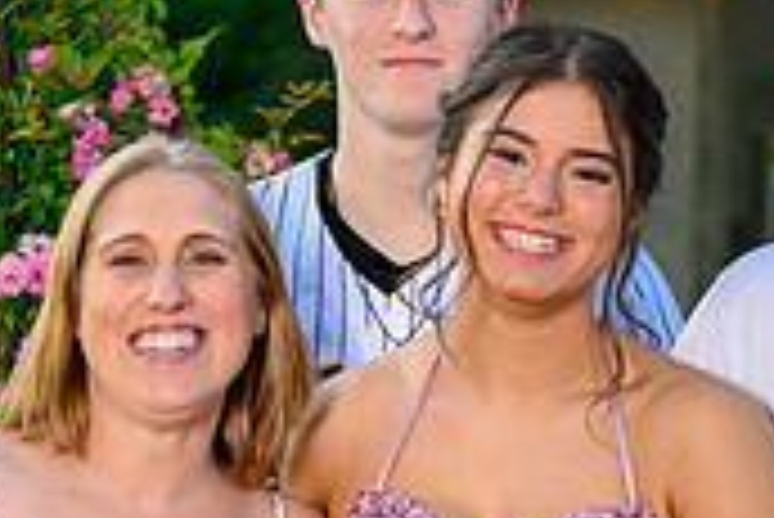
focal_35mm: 183
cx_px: 698
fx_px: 3938
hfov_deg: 11.2
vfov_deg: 7.5
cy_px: 448
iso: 100
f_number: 2.8
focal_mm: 52
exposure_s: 1/250
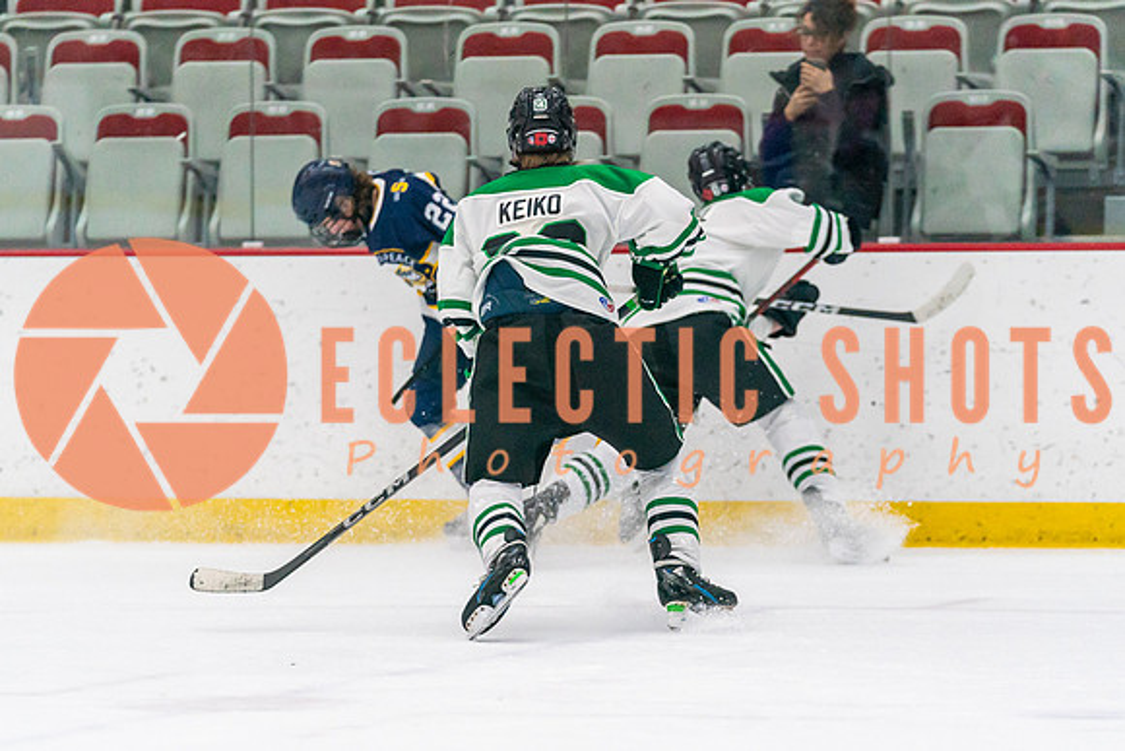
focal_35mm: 259
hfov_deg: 7.9
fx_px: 8106
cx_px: 566
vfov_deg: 5.3
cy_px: 467
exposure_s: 1/1250
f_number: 2.8
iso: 3200
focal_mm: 182
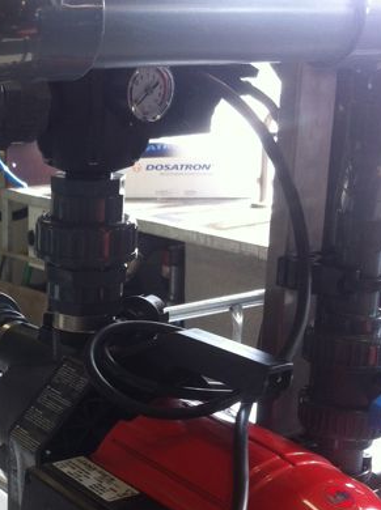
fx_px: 1016
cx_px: 20
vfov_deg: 28.0
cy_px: 345
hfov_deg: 20.7
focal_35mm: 69
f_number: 2.8
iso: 100
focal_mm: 3.85
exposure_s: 1/60
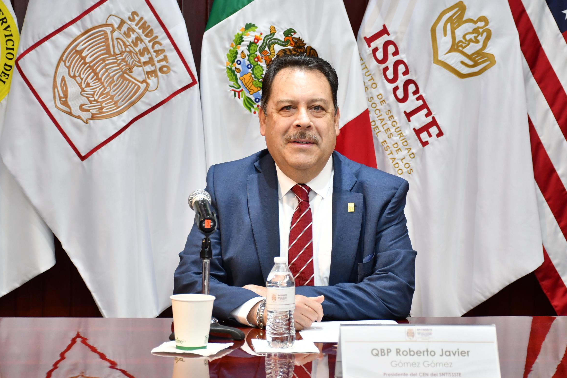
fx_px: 1465
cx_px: 308
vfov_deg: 14.7
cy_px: 209
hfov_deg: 21.9
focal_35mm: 93
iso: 1250
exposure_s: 1/80
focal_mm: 52
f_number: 5.6
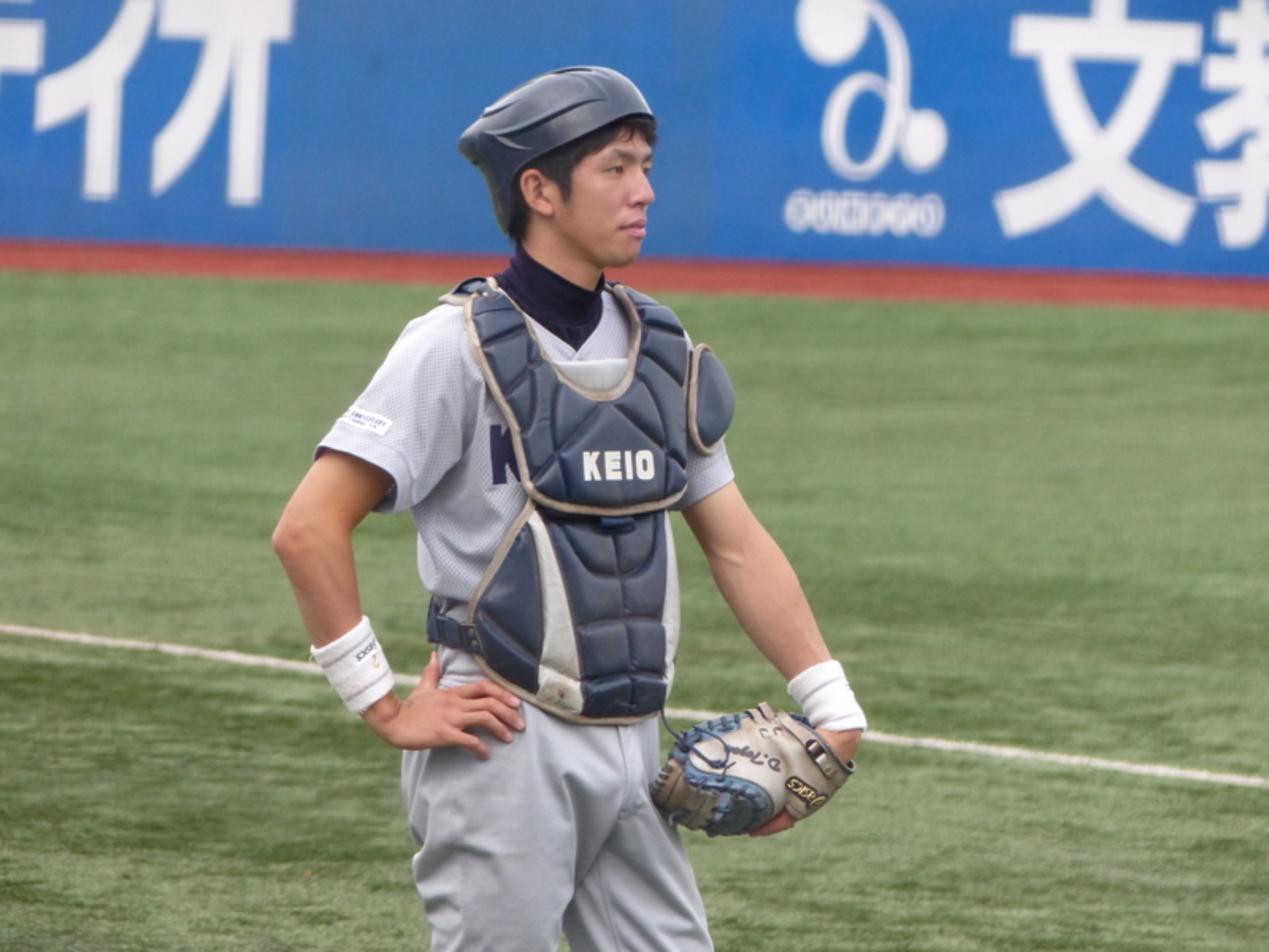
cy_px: 476
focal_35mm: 477
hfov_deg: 4.2
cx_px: 634
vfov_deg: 3.1
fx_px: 17487
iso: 400
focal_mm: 85.8
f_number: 2.8
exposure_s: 1/1000
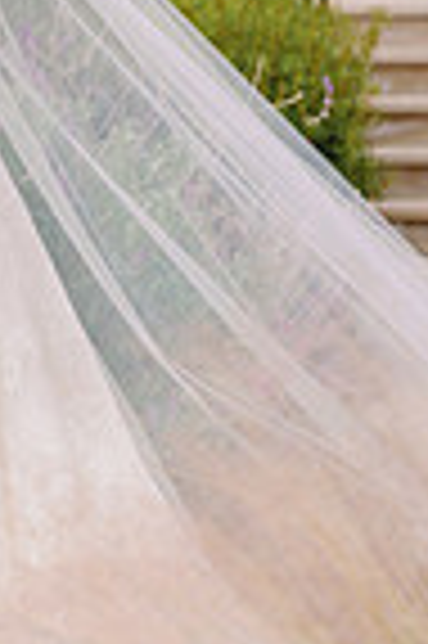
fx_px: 3950
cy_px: 365
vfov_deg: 9.3
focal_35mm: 221
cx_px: -194
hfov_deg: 6.1
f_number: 3.2
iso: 160
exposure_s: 1/200
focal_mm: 70
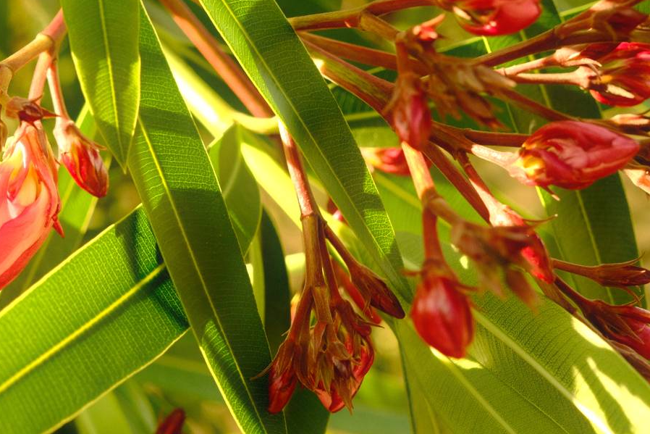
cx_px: 176
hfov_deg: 24.5
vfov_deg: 16.6
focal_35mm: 82
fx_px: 1481
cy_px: 137
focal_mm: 30.8
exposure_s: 1/450
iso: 640
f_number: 5.6
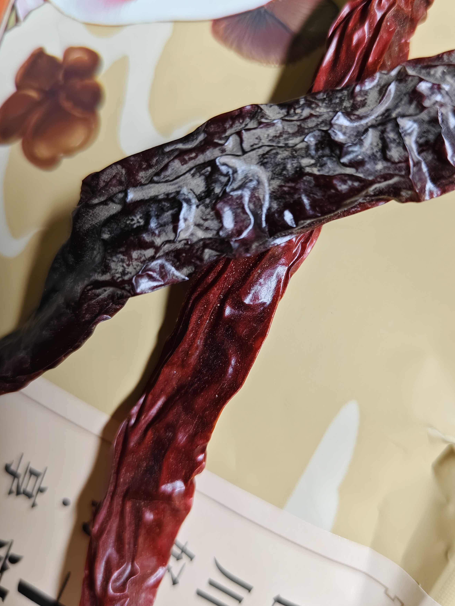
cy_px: 300
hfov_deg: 51.2
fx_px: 473
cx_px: 260
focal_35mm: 27
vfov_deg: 65.3
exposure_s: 1/50
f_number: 1.88
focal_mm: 5.56
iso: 486
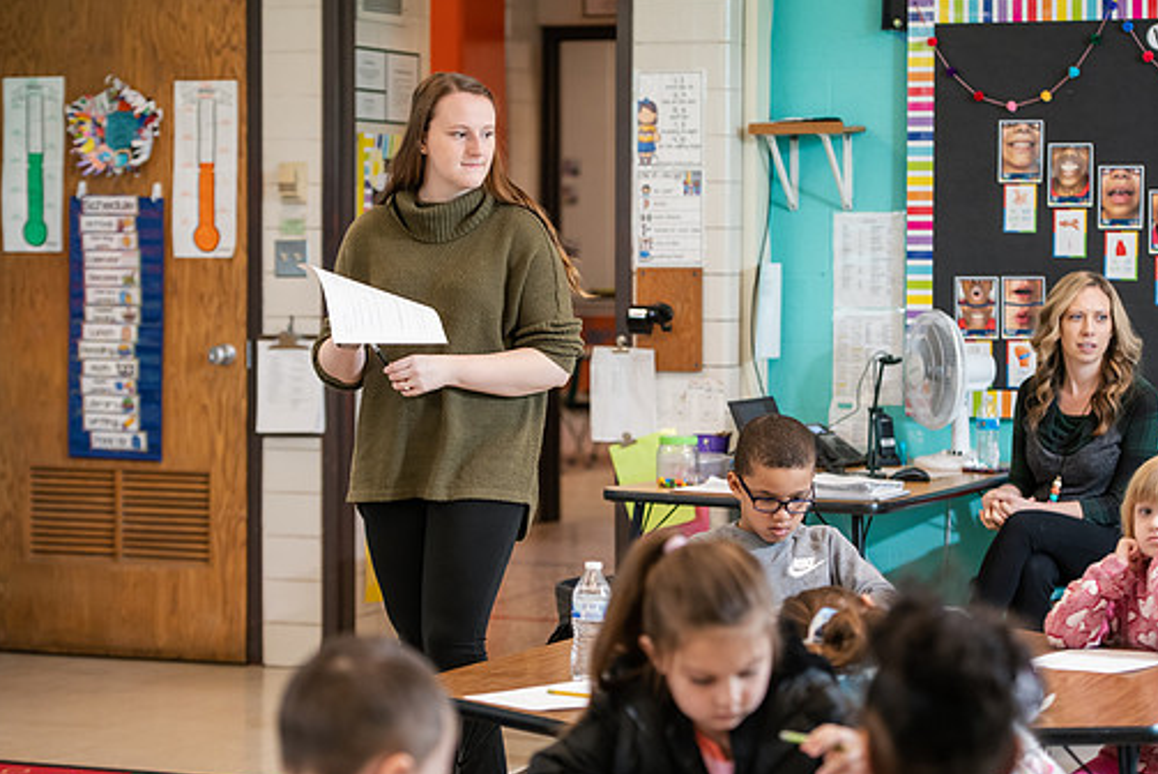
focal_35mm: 106
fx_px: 3411
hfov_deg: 19.3
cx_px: 587
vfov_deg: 12.9
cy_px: 365
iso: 1600
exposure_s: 1/200
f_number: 3.2
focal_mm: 92
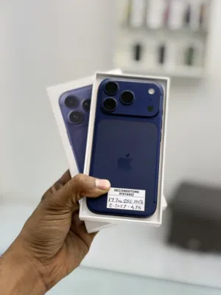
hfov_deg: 28.0
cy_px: 148
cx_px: 110
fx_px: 443
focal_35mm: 52
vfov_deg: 36.8
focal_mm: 5.96
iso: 32
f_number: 1.6
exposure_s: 1/137
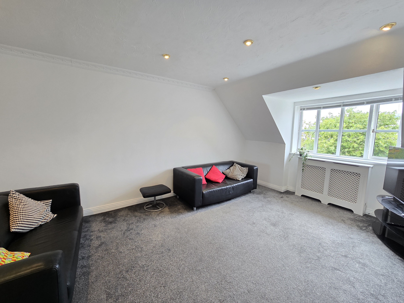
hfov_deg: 106.2
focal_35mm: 13
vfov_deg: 89.9
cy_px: 152
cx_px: 202
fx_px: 152
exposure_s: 1/50
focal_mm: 2.2
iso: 80
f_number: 2.2
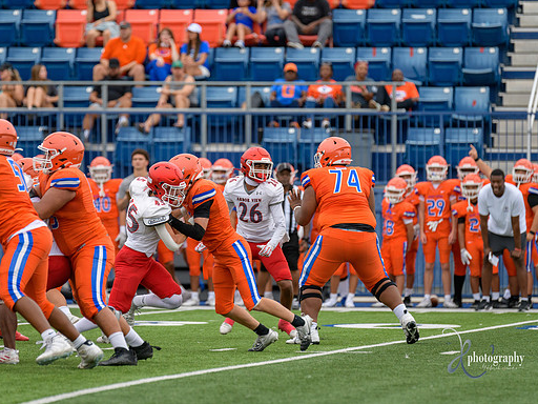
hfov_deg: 6.7
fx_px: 4569
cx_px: 250
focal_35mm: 294
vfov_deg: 5.1
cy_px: 201
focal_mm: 270
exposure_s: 1/800
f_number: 3.5
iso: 500
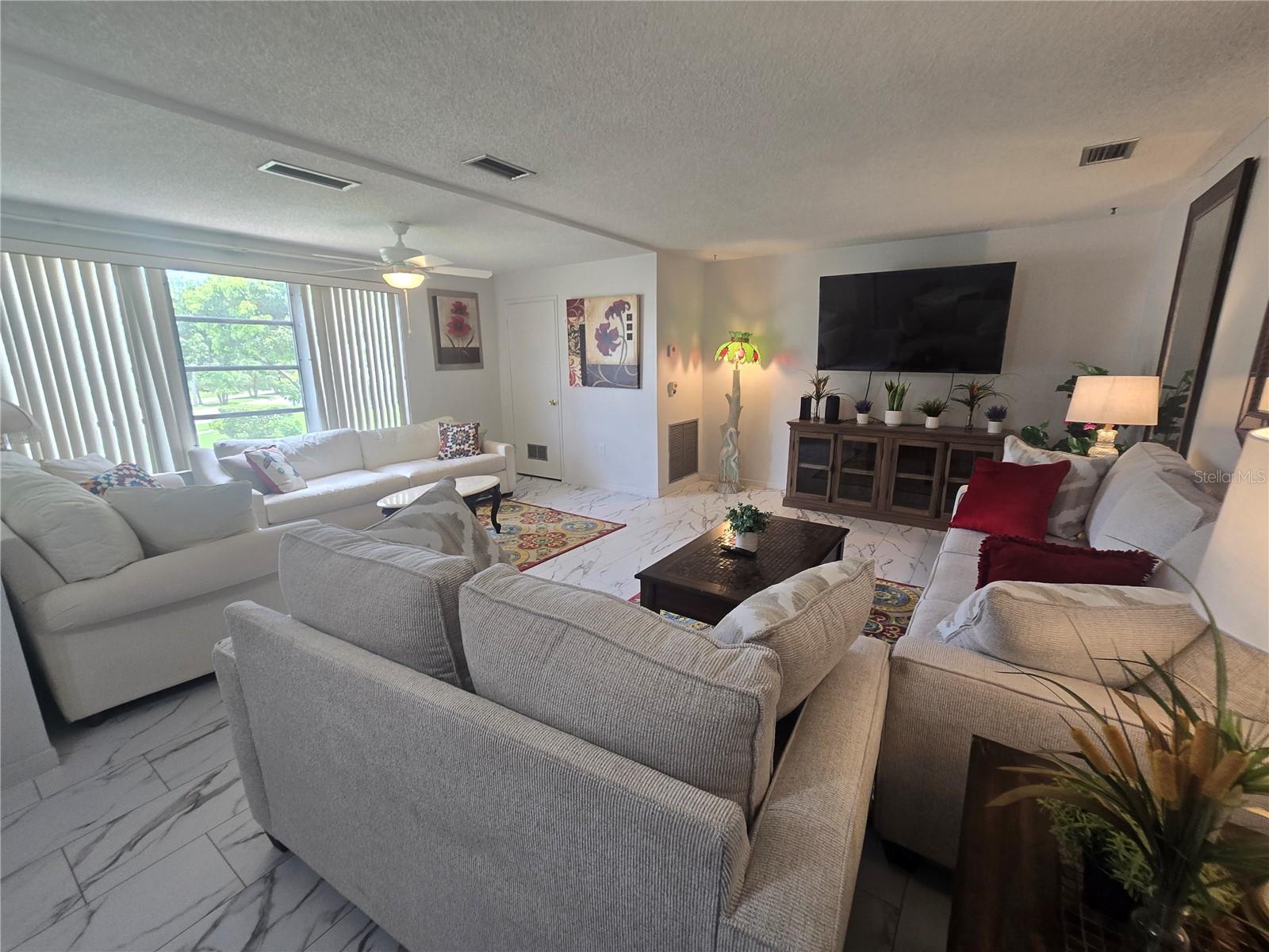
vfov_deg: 89.9
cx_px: 634
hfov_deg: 106.2
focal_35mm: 13
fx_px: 477
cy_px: 476
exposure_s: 1/60
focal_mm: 2.2
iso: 100
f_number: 2.2
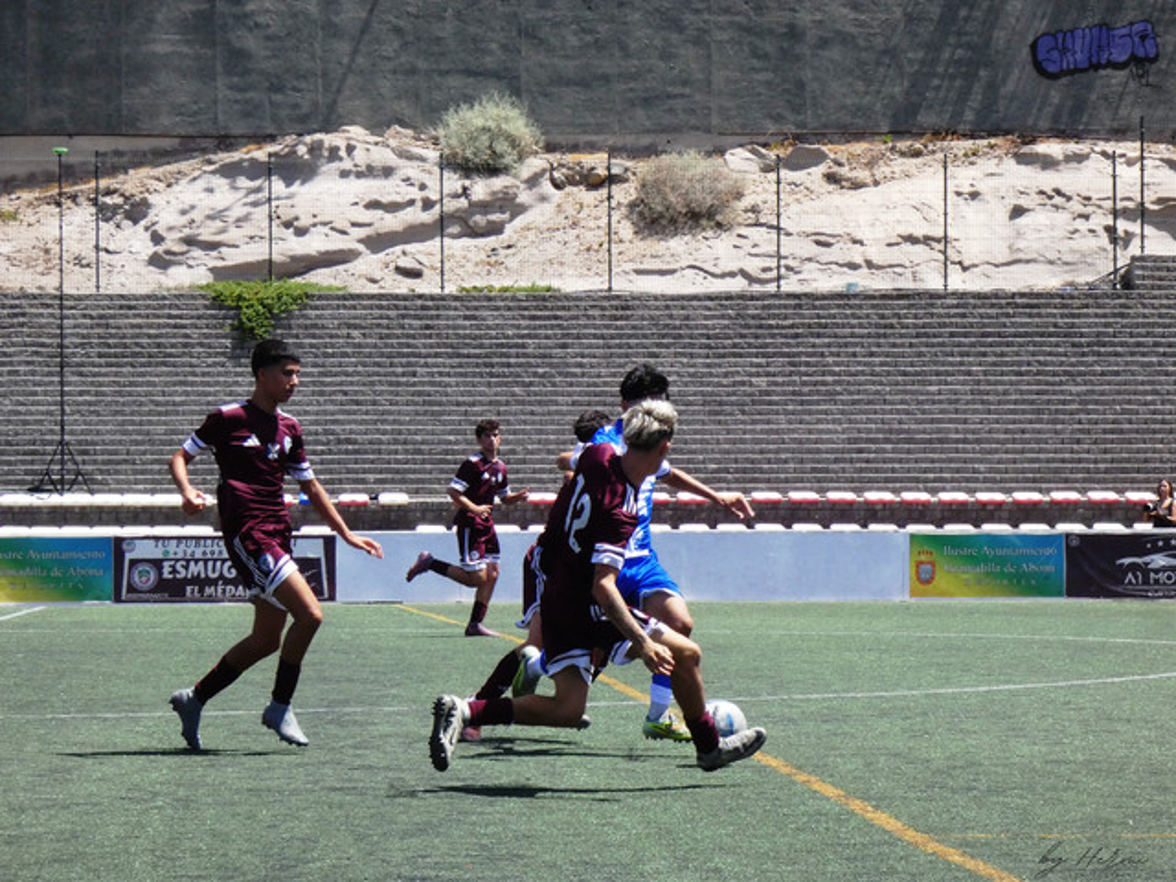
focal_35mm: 138
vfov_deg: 10.7
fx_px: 4688
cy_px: 441
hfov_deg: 14.3
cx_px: 588
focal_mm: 24.7
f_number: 5.3
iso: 320
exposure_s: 1/1000
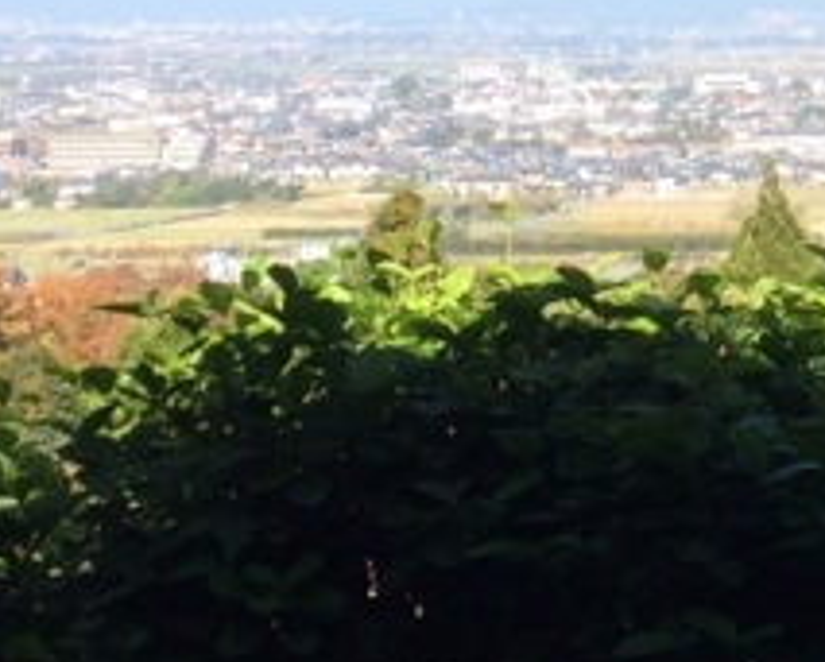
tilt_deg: +5.1
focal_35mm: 136
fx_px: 3325
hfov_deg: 13.4
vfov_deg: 11.0
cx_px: 1232
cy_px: -275
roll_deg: -0.1
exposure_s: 1/805
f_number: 2.2
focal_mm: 4.15
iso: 32
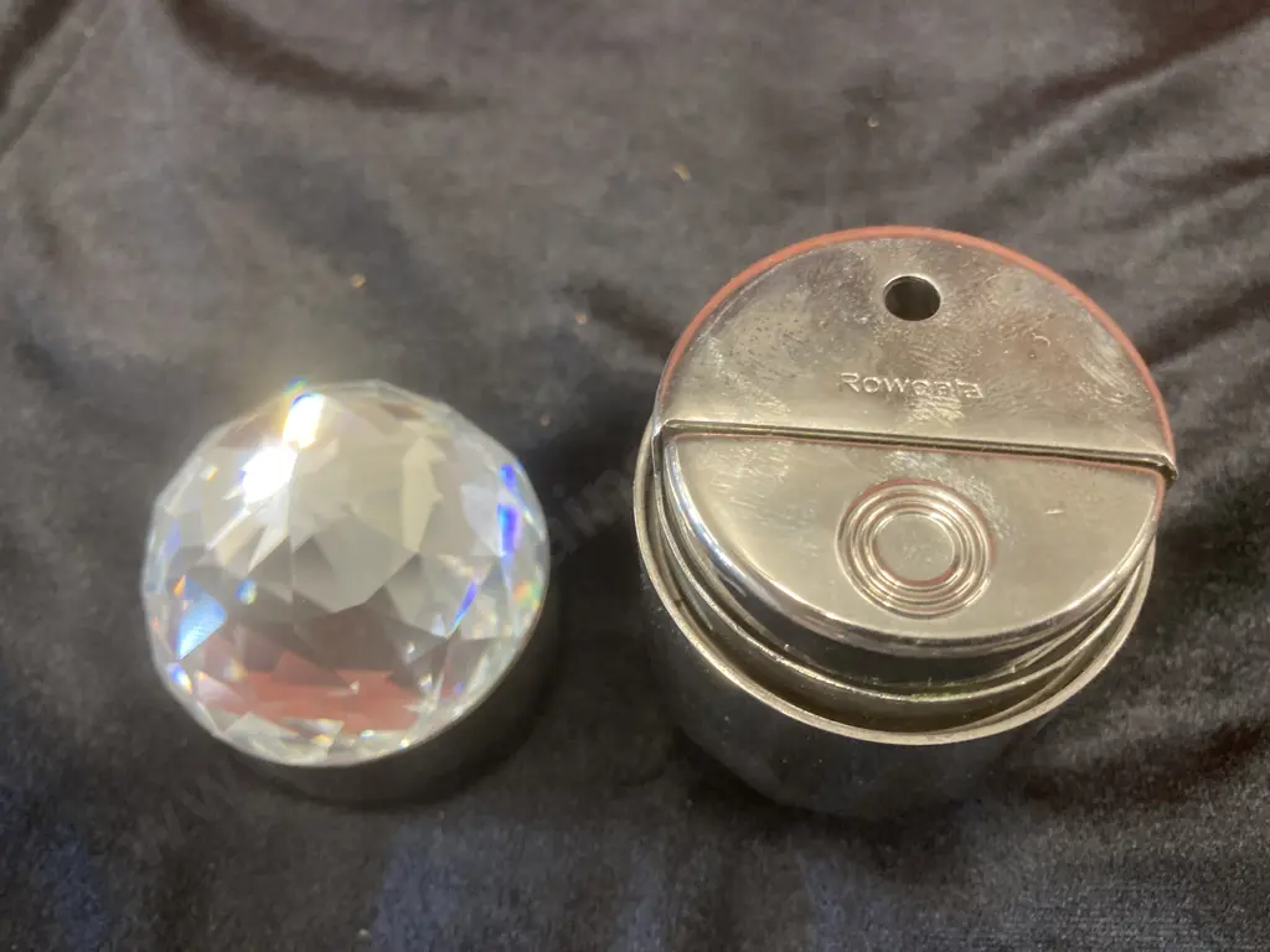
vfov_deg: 49.7
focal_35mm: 28
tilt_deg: -59.0
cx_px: 635
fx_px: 1027
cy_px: 476
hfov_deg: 63.4
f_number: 1.8
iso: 200
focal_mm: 3.99
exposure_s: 1/50
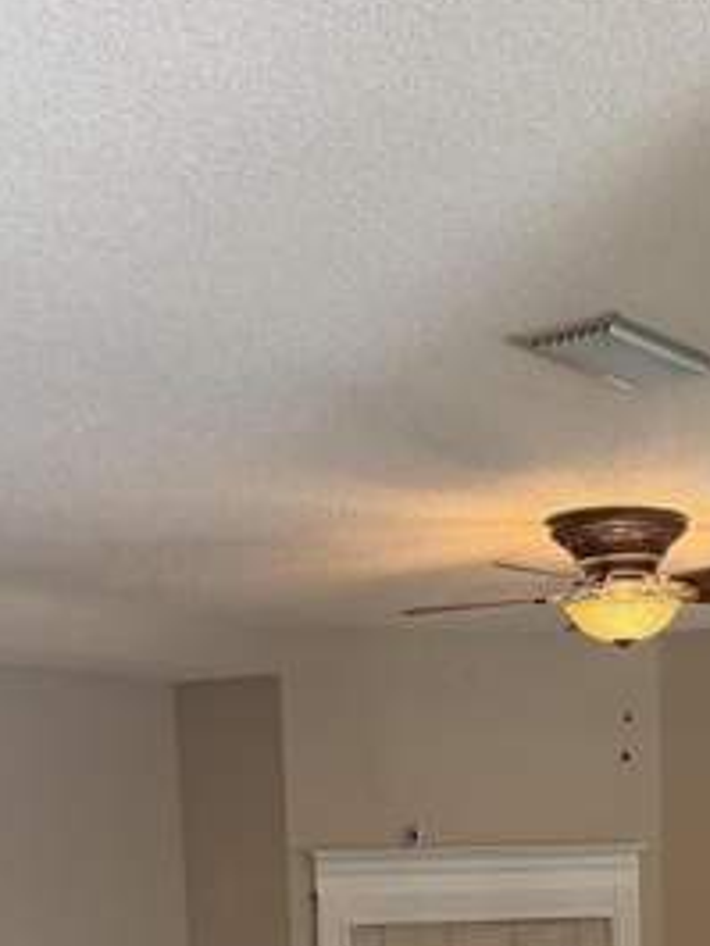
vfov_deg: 30.3
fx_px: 1585
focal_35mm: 58
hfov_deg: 24.6
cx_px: 614
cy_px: 1003
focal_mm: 6.76
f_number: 1.78
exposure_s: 1/120
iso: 320
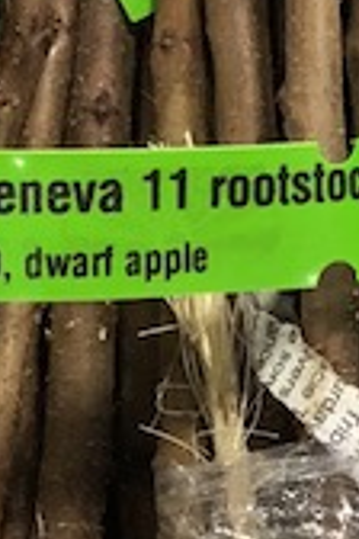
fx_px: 1959
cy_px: 157
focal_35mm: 131
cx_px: 567
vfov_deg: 15.6
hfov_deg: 10.1
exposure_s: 1/15
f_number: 1.8
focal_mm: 3.99
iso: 100
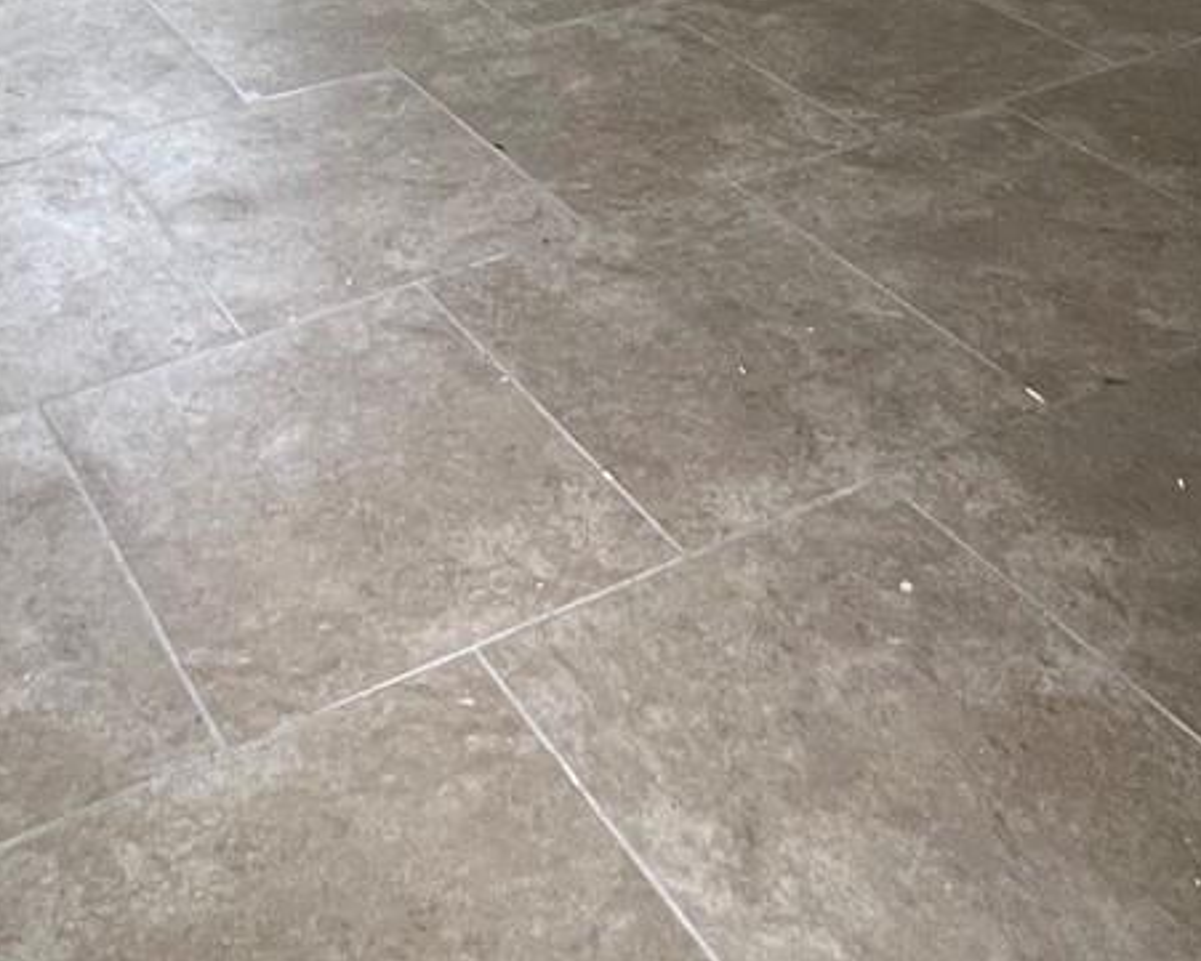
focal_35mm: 45
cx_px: 192
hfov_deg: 39.1
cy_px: -461
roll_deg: +0.8
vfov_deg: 25.6
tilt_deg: -9.7
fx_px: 1600
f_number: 1.8
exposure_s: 1/99
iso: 125
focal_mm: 1.57
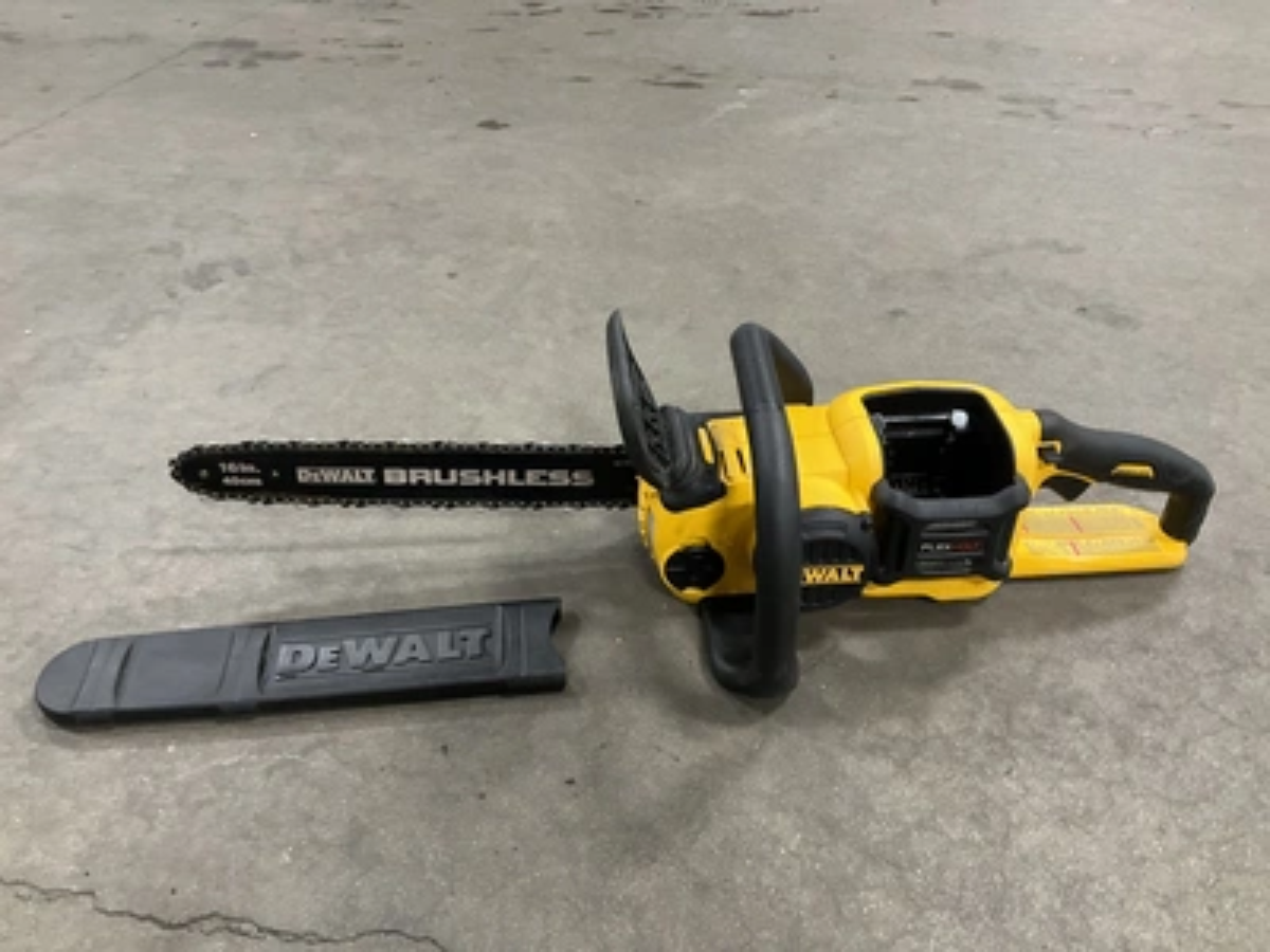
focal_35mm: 29
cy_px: 476
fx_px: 1064
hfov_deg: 61.7
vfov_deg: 48.2
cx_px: 635
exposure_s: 1/40
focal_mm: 3
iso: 320
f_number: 1.8
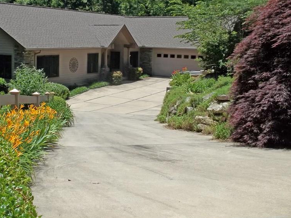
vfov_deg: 32.0
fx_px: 378
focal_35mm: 45
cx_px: 95
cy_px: 80
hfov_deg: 41.5
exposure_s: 1/200
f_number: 8
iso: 64
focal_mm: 5.9
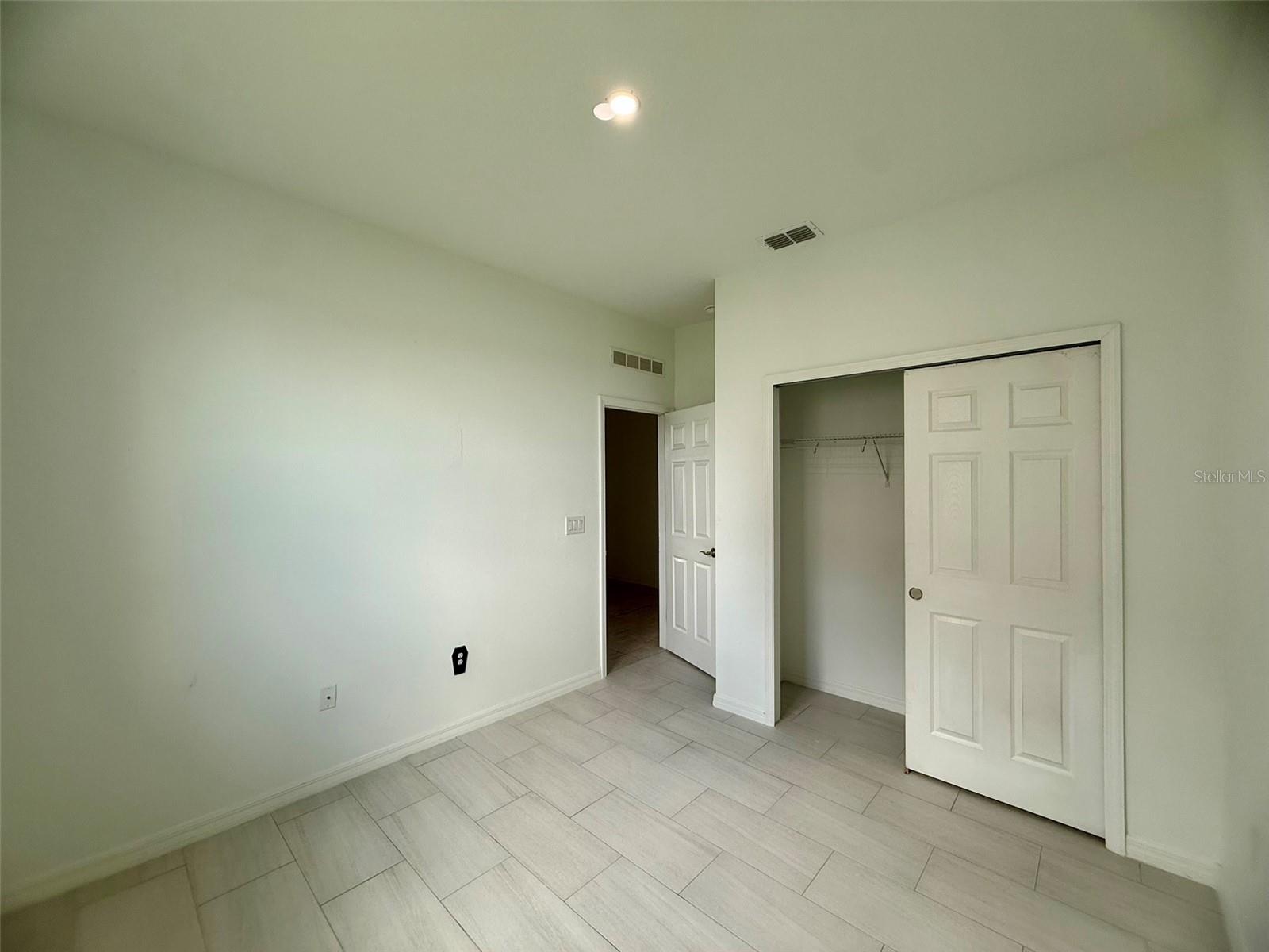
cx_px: 634
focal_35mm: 14
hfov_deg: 102.1
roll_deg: +0.2
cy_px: 476
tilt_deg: +1.1
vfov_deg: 85.7
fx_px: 513
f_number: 2.2
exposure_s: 1/99
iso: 80
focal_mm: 2.22
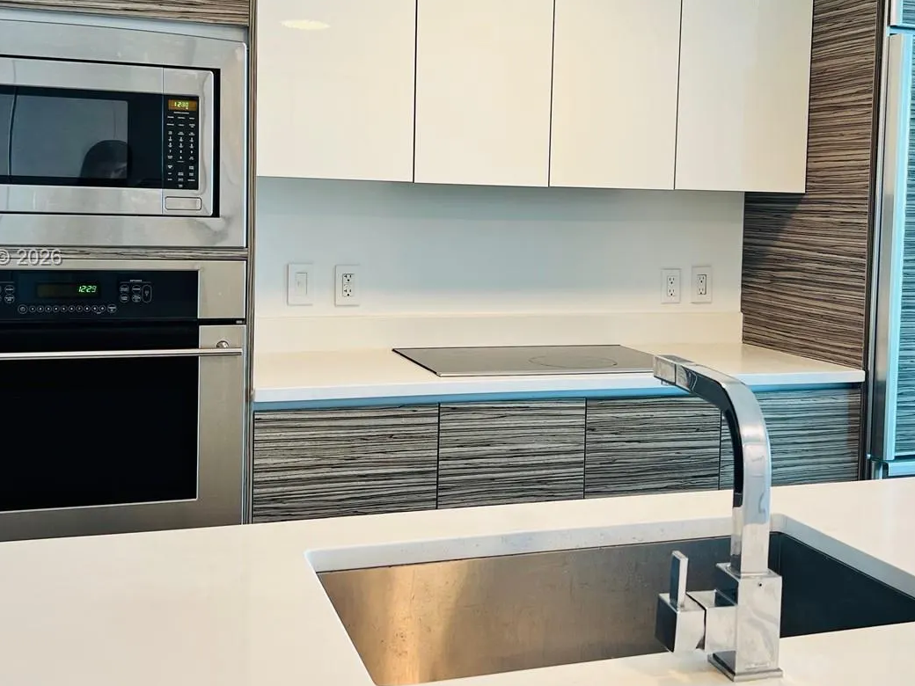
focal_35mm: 40
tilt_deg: -2.5
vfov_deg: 35.8
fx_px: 1057
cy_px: 259
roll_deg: -1.0
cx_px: 492
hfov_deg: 46.8
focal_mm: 5.7
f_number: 1.5
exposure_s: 1/120
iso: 100
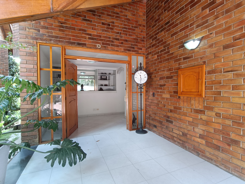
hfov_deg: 87.8
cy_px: 92
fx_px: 127
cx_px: 122
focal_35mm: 18
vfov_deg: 71.6
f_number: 2.2
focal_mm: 1.68
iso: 293
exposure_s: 1/50
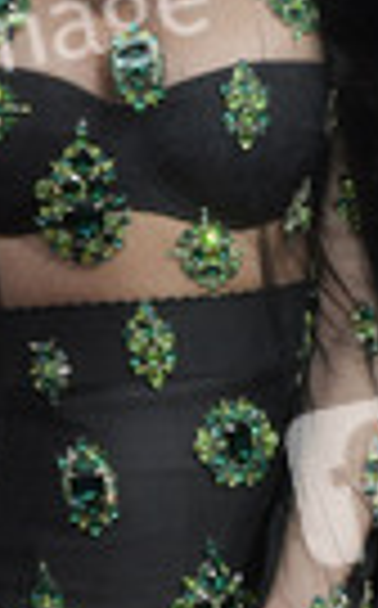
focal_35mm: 287
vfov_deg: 7.3
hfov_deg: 4.6
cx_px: 108
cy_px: 234
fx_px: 4746
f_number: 8
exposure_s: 1/250
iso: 400
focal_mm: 95
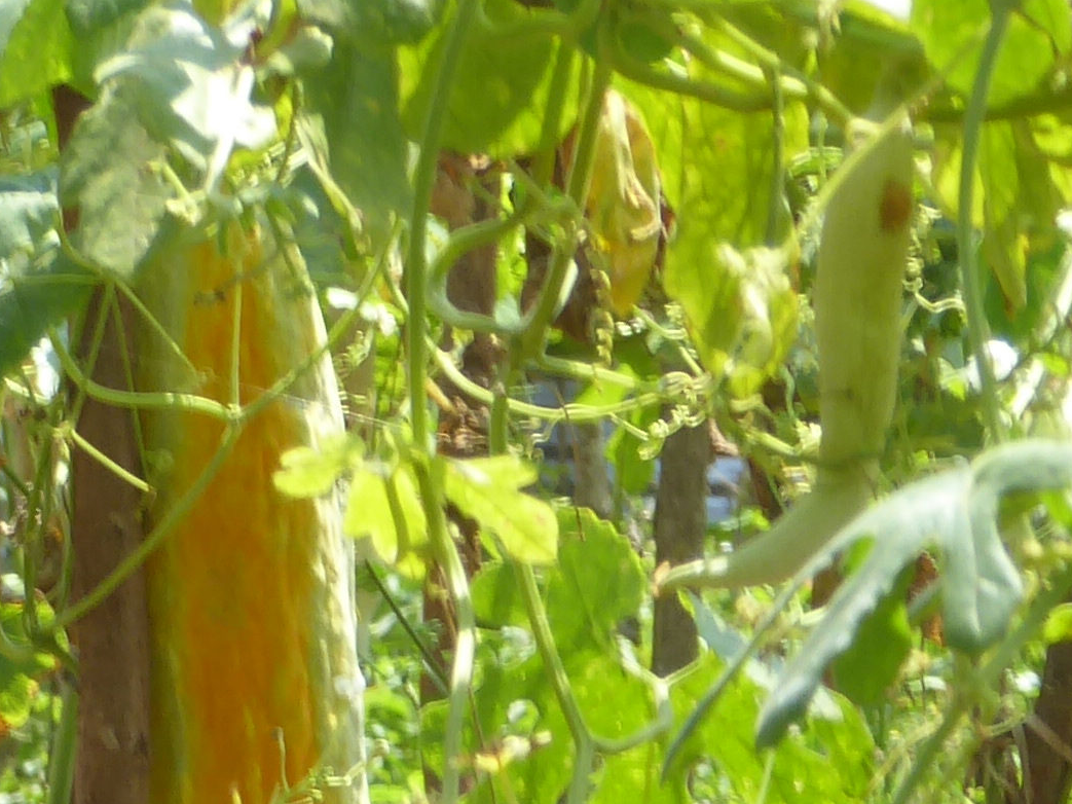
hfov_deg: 2.9
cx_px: 121
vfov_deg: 2.2
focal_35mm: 679
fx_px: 21025
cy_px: 1196
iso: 80
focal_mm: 28.7
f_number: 5.5
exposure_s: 1/100
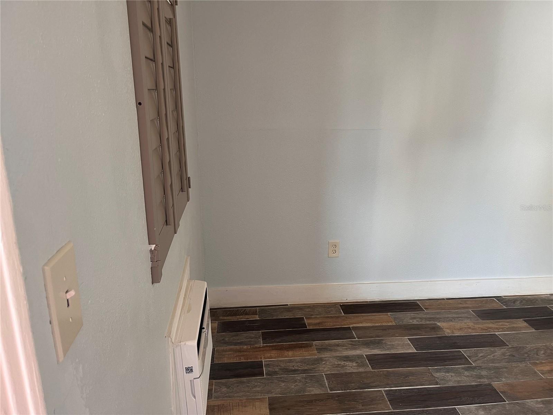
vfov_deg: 53.1
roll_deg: -0.4
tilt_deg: -16.3
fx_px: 415
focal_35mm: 26
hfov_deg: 67.3
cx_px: 276
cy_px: 208
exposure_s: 1/60
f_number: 1.6
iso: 100
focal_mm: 5.1
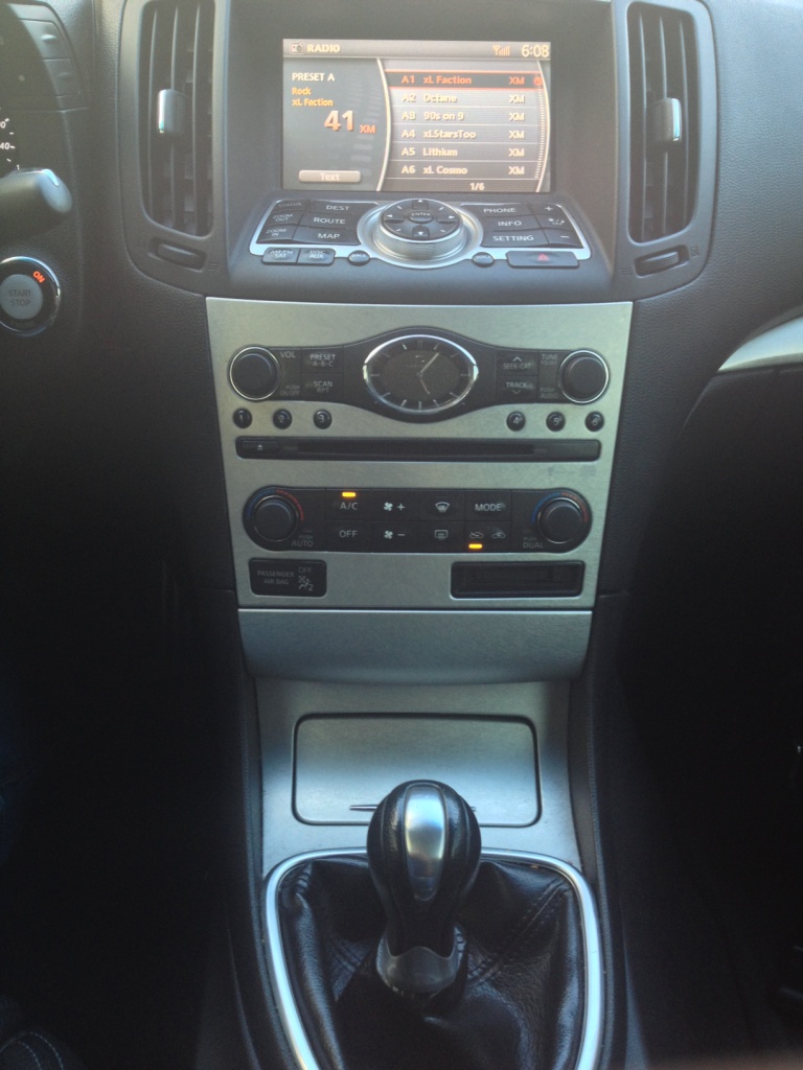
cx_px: 402
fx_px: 1083
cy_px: 535
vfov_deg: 52.6
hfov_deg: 40.7
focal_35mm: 35
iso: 64
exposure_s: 1/20
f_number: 2.4
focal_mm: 4.3
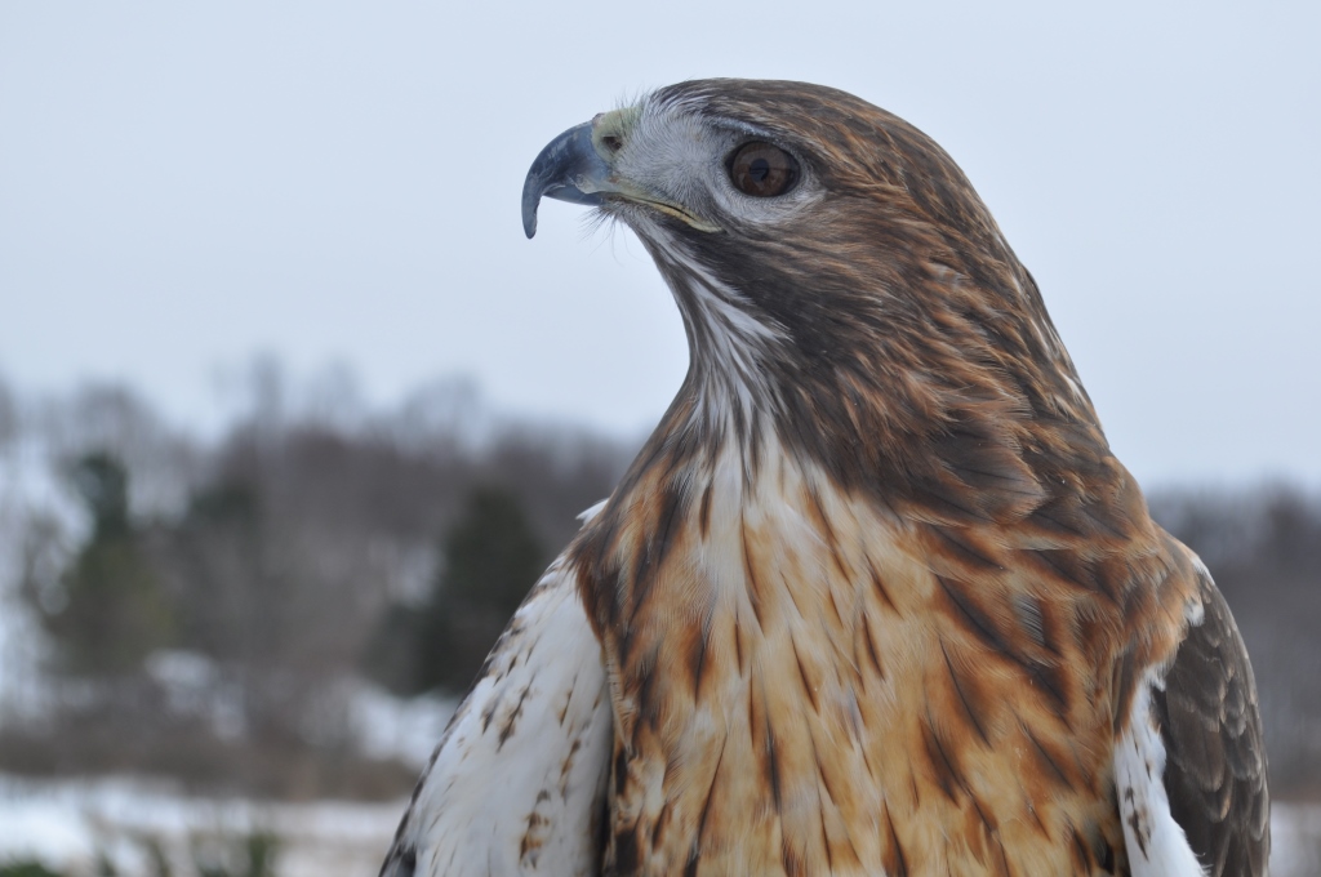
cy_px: 438
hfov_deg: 24.6
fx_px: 3023
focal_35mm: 82
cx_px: 660
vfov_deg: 16.5
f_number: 9
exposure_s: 1/320
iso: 200
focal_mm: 55
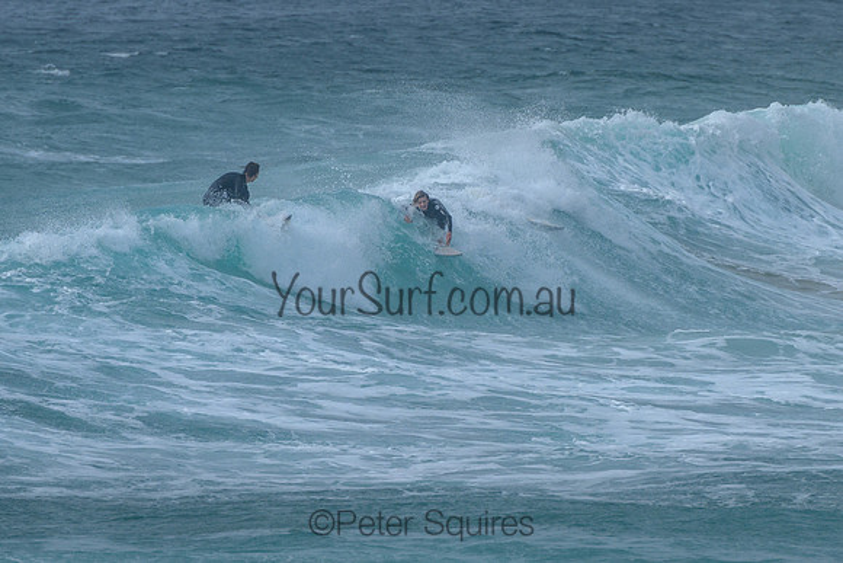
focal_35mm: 550
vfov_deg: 2.5
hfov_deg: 3.7
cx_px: 482
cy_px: 264
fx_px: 12889
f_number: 9
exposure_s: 1/2000
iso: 500
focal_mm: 400
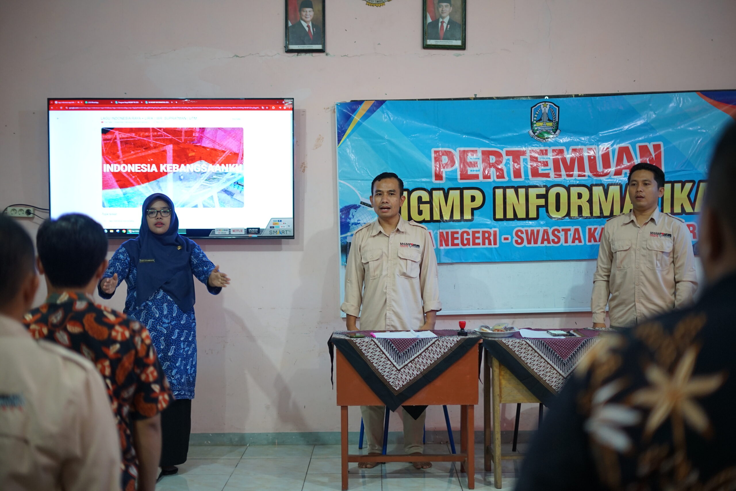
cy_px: 246
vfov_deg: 27.0
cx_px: 368
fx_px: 1022
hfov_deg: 39.6
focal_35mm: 50
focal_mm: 50
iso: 800
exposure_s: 1/100
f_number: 1.8
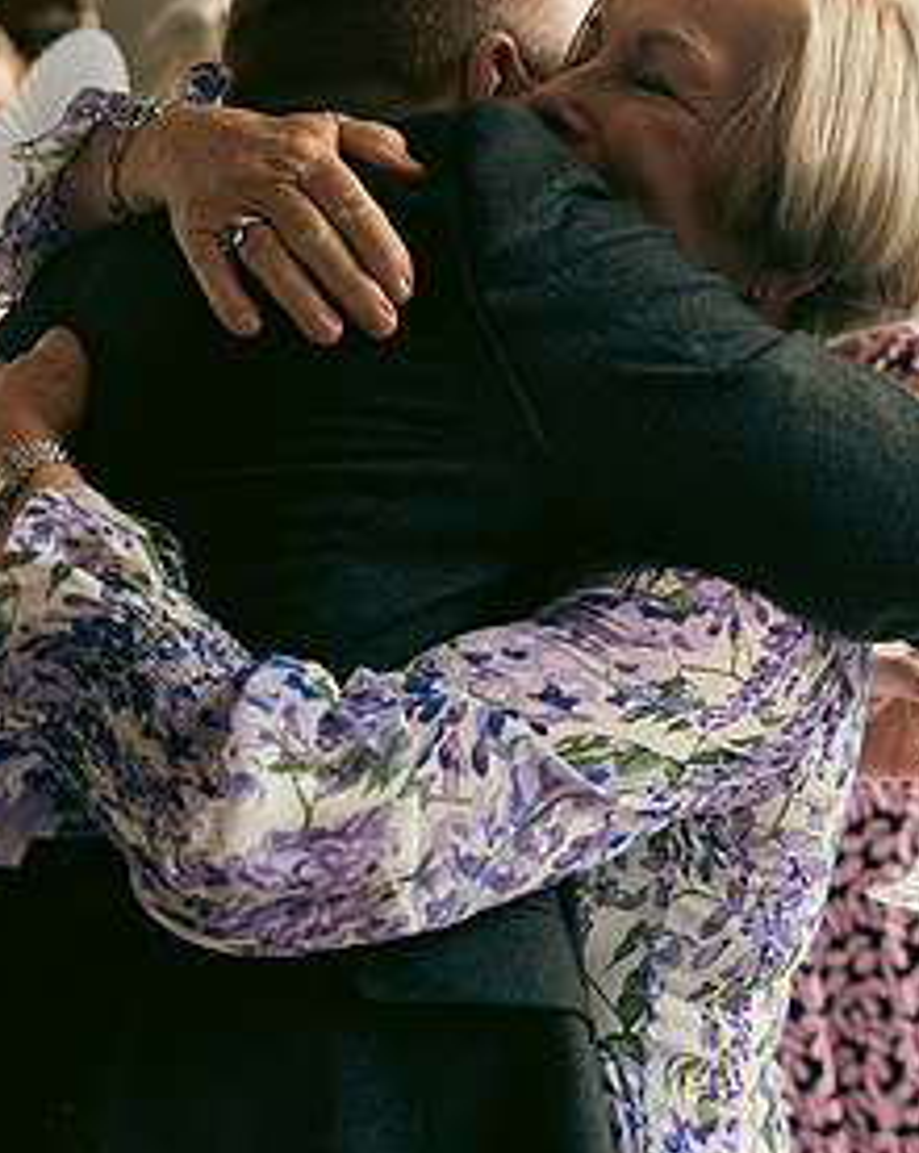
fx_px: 2828
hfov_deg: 18.4
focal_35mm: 83
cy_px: 503
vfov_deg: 23.0
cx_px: 618
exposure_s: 1/160
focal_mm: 42
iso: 400
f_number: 3.5
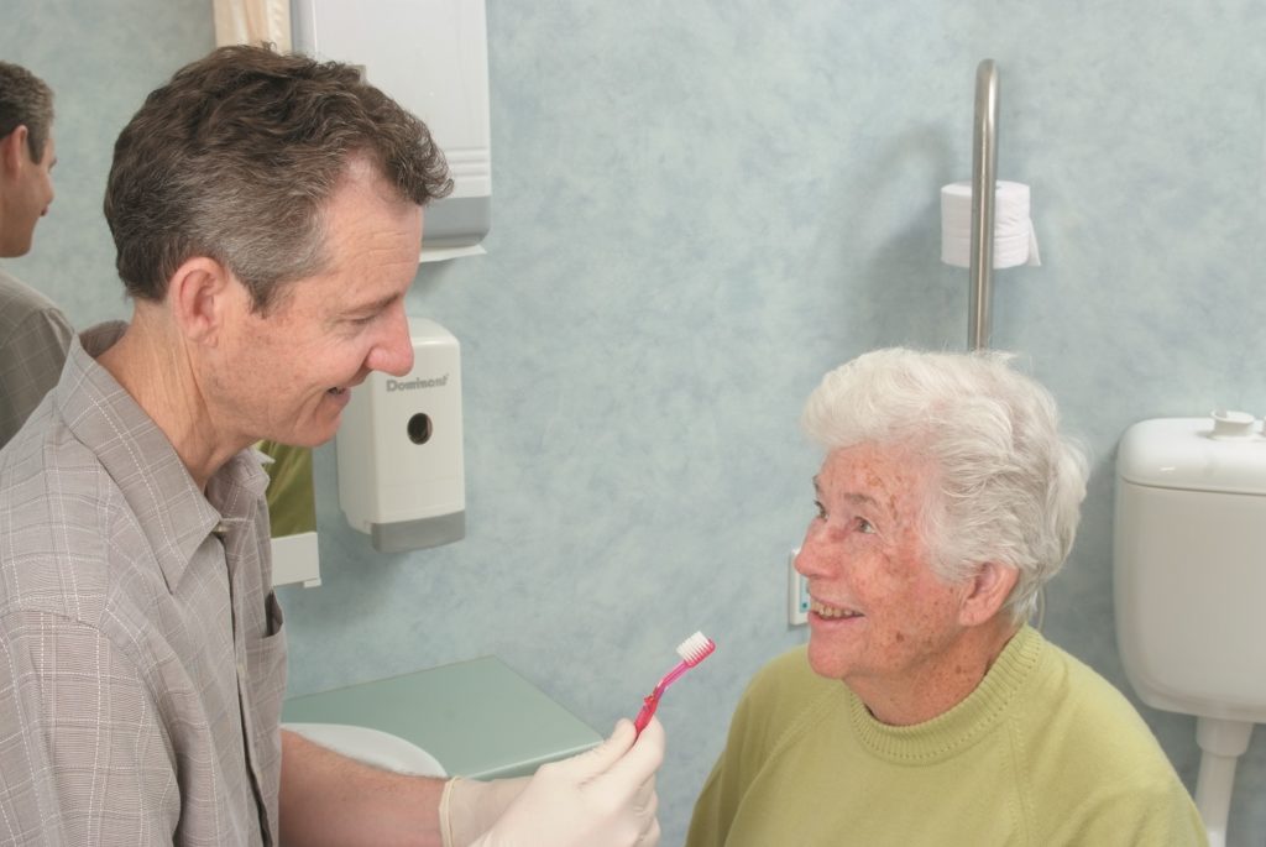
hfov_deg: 46.4
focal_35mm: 42
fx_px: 1478
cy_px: 424
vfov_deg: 32.0
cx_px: 633
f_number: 11
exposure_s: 1/125
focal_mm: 28
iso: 160
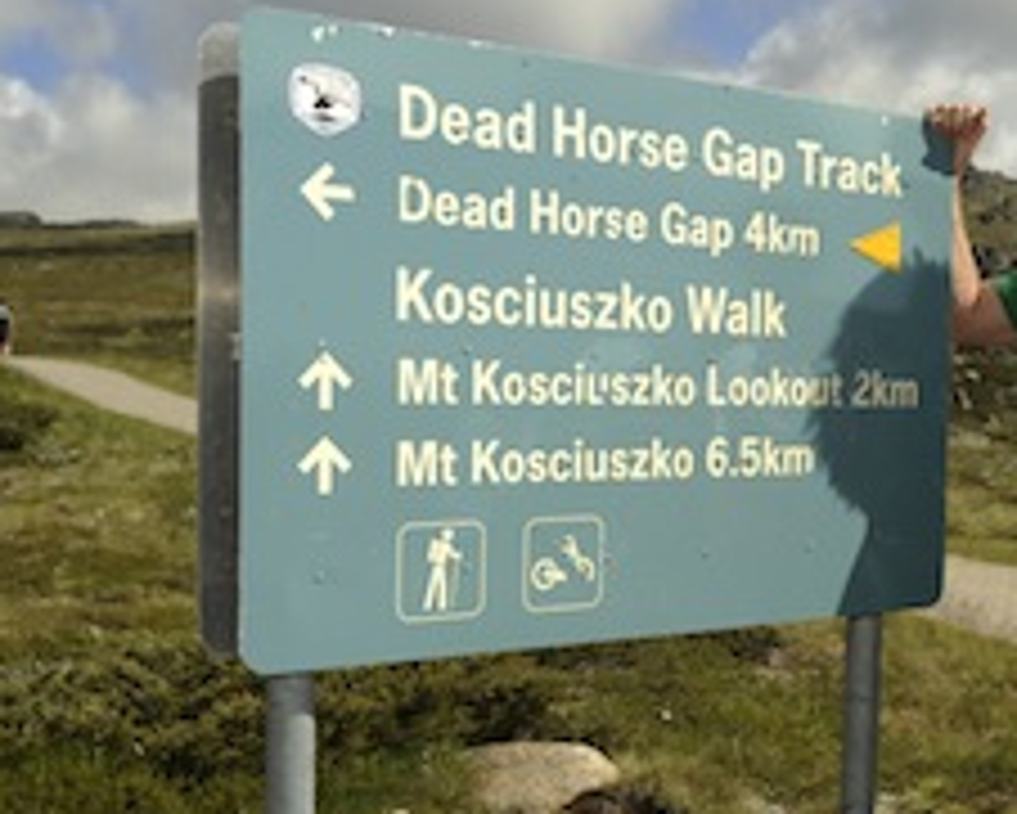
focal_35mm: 53
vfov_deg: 28.6
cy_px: 468
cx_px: 738
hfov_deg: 34.7
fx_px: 1596
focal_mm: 32
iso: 100
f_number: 6.3
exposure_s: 1/640
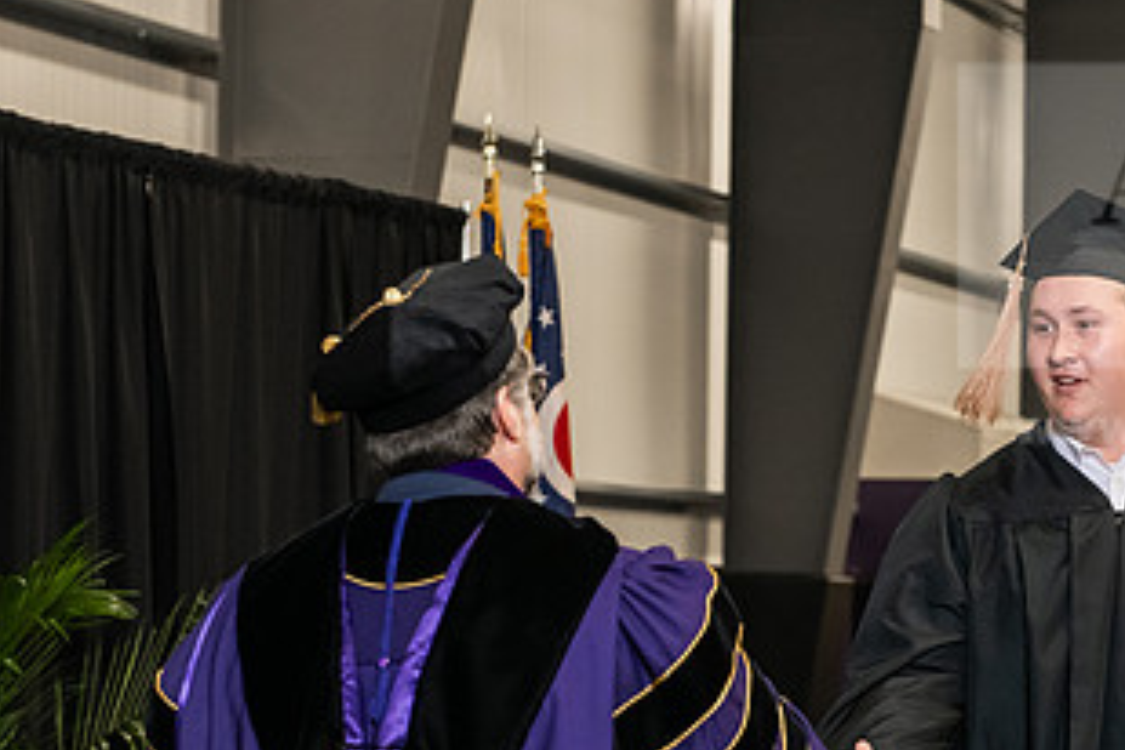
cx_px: 848
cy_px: 504
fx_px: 3875
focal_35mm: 124
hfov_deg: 16.4
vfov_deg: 11.0
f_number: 5
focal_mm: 66
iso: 2500
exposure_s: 1/200
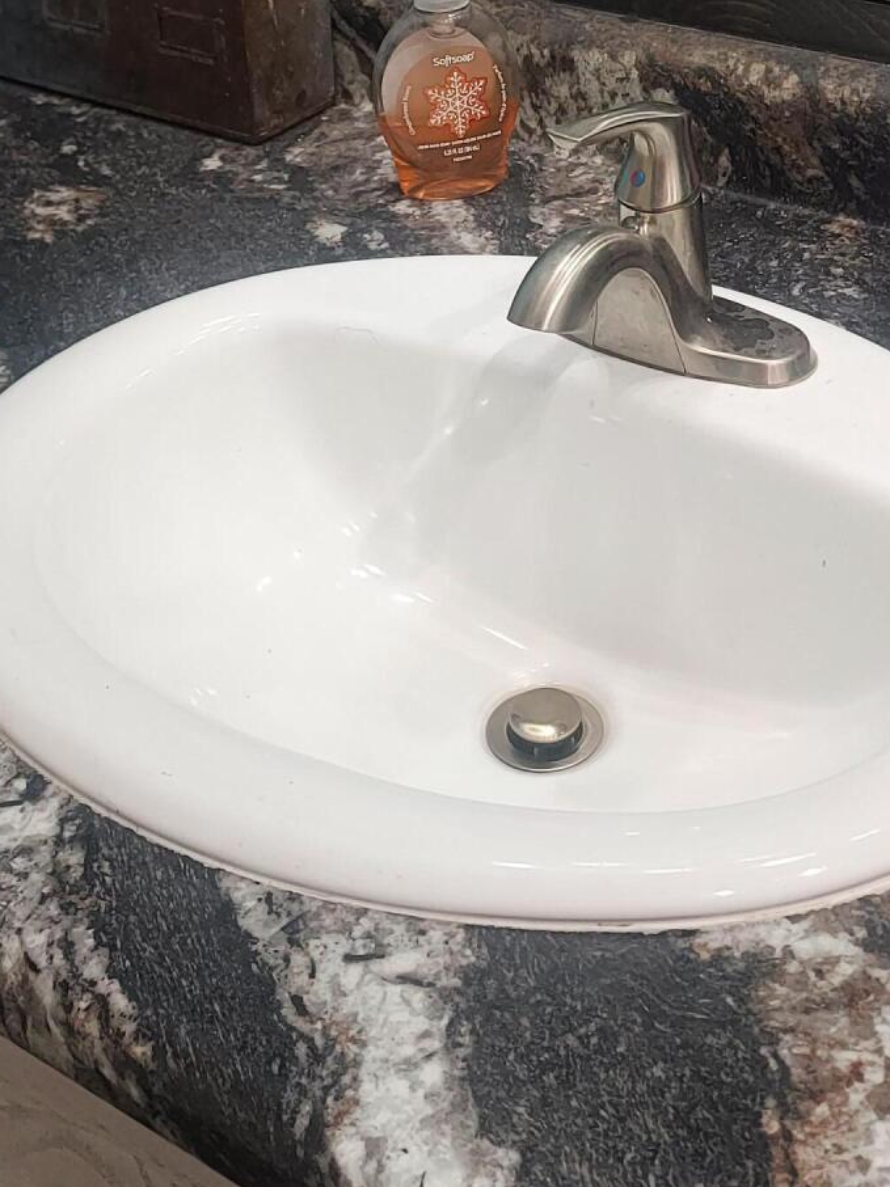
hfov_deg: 27.4
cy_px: 30
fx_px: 1818
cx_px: 553
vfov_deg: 33.4
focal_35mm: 53
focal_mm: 4.6
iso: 200
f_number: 1.8
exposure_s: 1/60
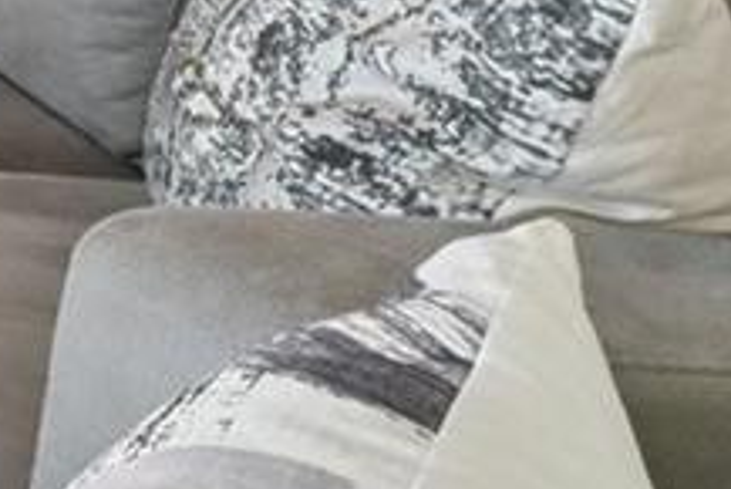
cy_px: -718
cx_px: -1452
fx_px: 2093
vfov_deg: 11.0
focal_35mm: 103
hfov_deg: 11.5
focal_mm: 14
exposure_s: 1/30
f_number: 10
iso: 400
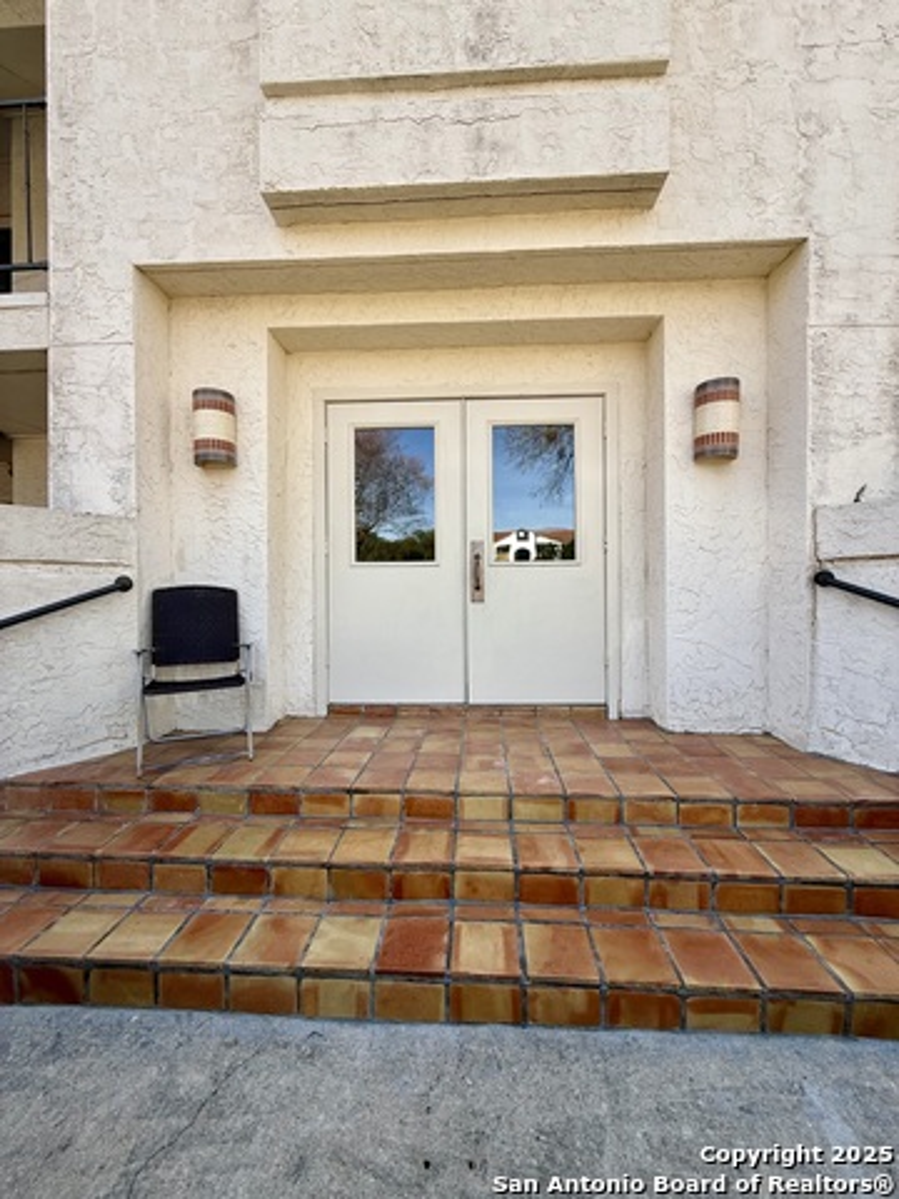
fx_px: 485
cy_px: 600
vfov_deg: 102.1
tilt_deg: +0.3
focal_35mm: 14
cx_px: 450
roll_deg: +0.0
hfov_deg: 85.7
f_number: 2.2
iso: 50
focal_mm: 2.22
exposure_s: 1/564
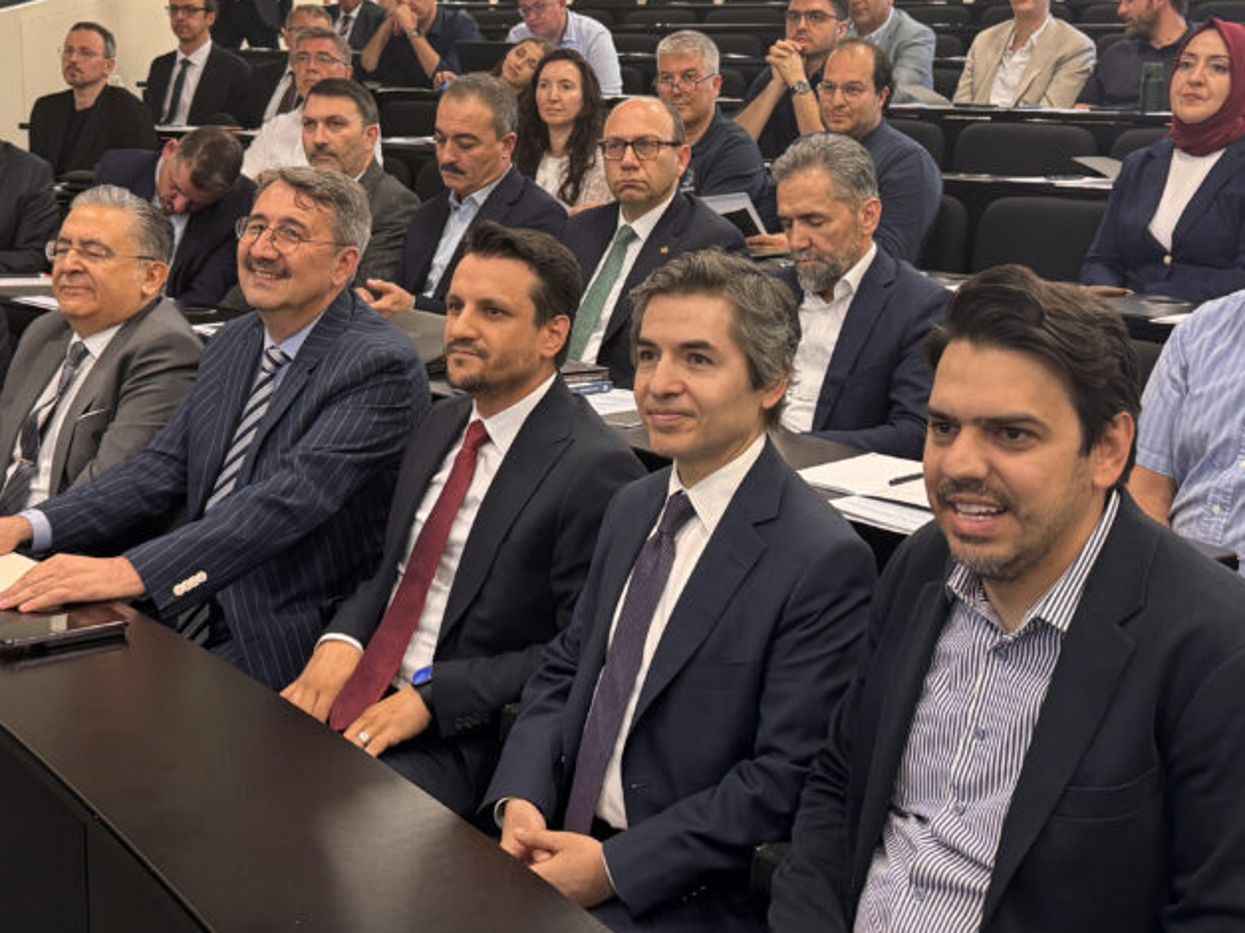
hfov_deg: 38.9
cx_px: 661
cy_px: 385
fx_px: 1762
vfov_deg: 29.6
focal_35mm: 49
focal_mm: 6.76
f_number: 1.78
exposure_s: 1/50
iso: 160
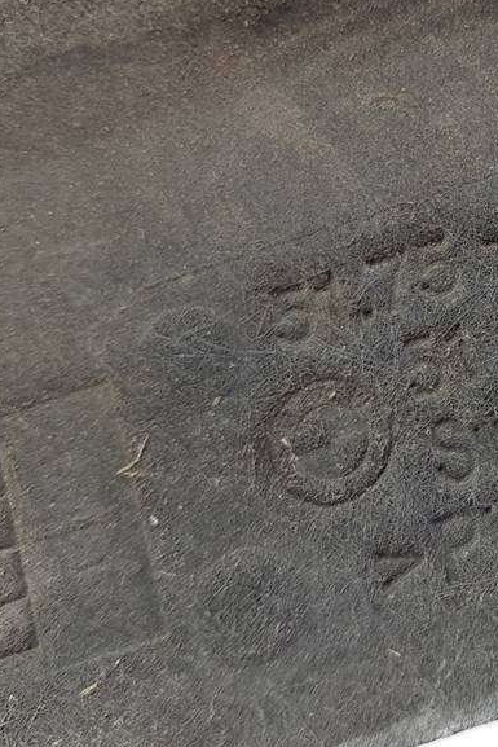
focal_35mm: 48
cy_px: 263
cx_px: 586
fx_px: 995
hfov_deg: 25.4
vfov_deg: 40.7
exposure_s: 1/50
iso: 50
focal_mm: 4.2
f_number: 1.7
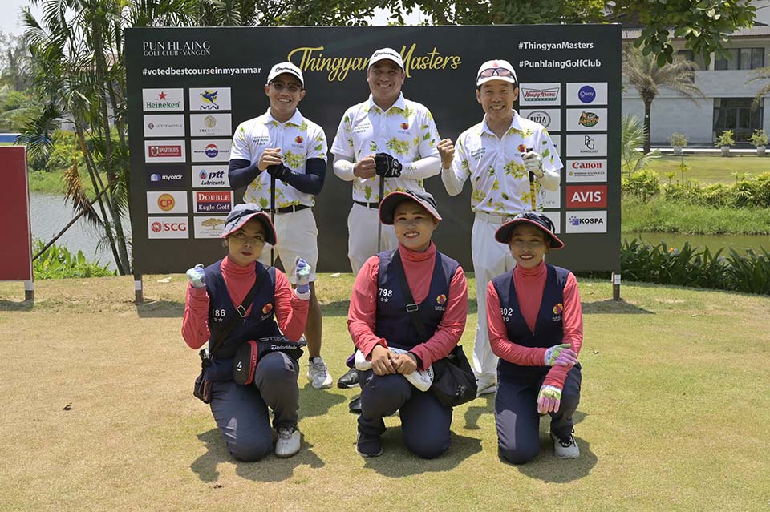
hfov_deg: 58.0
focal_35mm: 32
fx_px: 695
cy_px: 256
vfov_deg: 40.5
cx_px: 385
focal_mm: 32.5
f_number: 8
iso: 100
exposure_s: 1/250
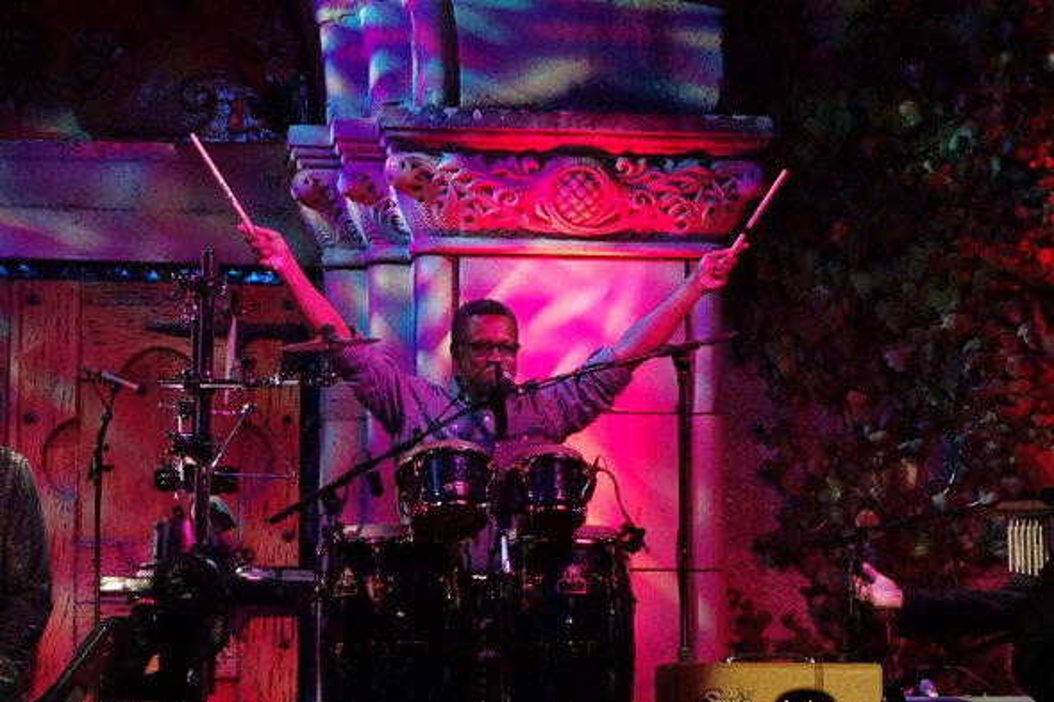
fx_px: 2927
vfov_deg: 13.7
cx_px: 527
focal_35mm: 100
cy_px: 351
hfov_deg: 20.4
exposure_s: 1/100
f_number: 4.9
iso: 1600
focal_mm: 37.1
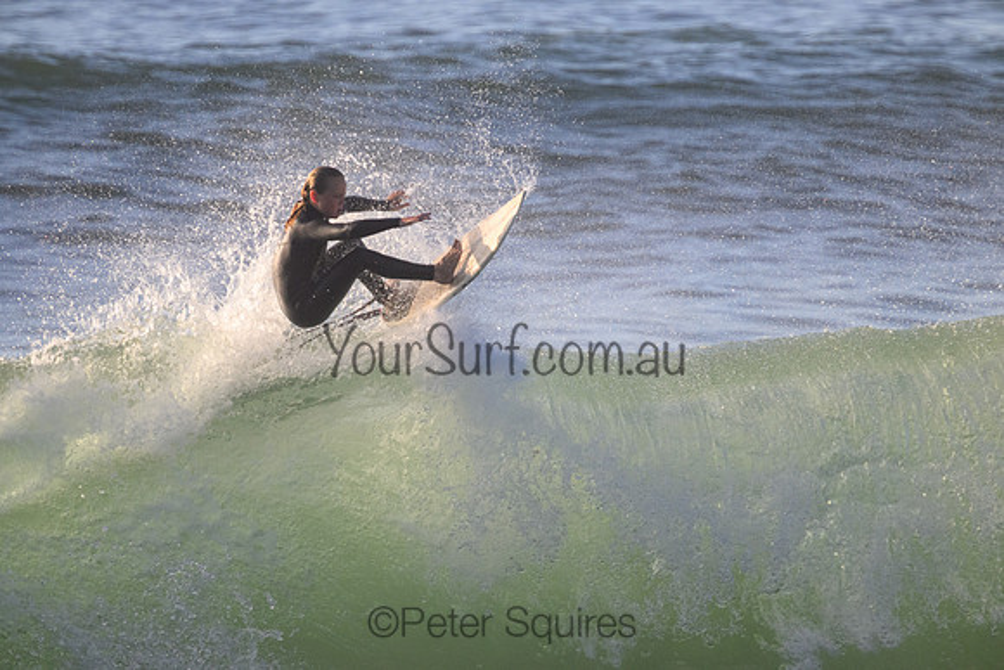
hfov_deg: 2.6
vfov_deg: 1.7
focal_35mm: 800
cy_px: 335
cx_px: 502
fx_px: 22315
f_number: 11
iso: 2500
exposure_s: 1/2000
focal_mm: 800
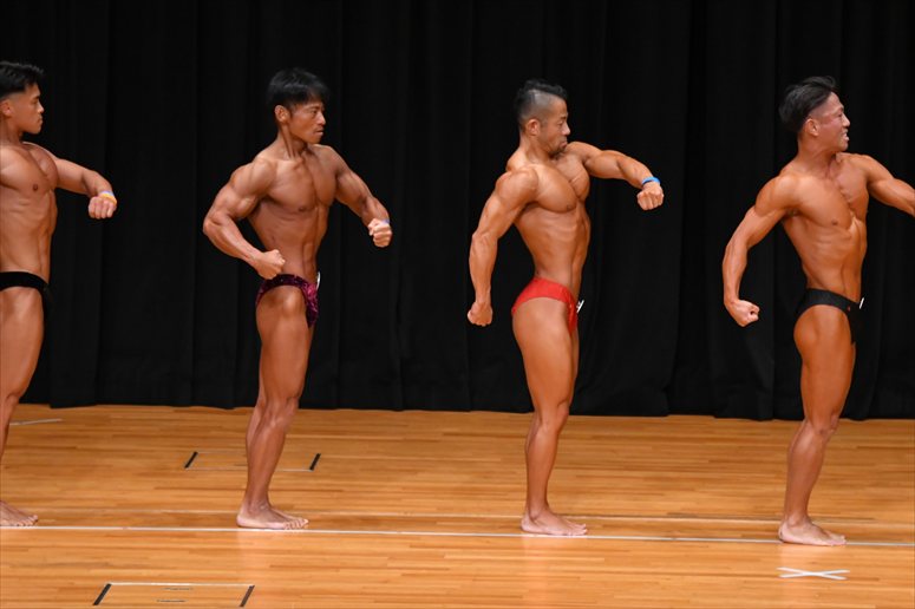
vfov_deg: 5.4
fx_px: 6478
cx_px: 458
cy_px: 304
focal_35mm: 255
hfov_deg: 8.1
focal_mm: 170
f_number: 5.6
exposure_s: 1/400
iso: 3200
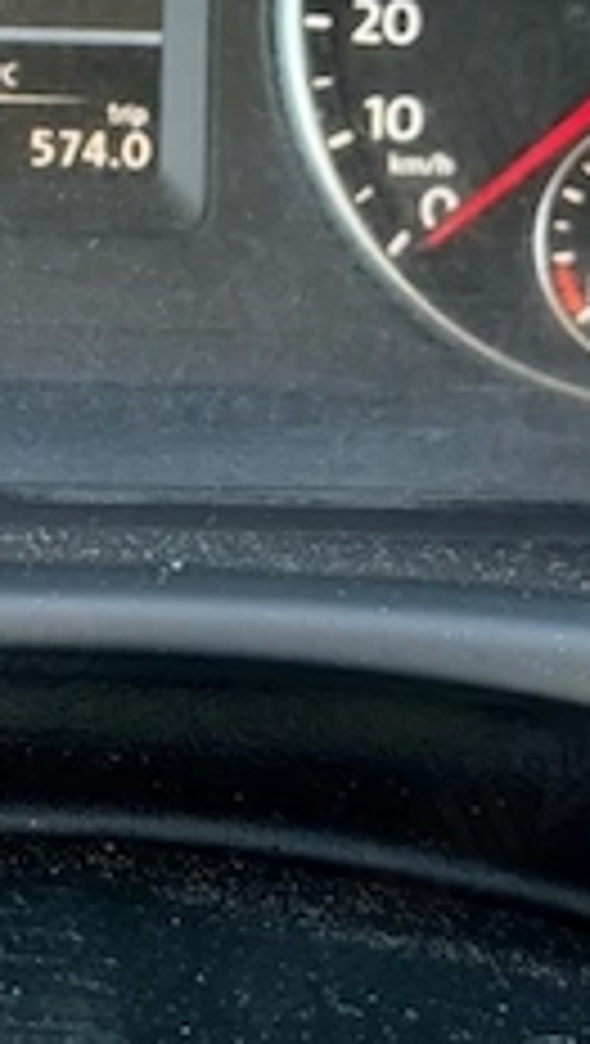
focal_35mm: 90
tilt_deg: -30.8
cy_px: 216
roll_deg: -1.8
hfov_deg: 13.3
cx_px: -9
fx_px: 2496
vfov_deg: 23.3
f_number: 1.78
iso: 200
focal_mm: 6.76
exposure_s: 1/159
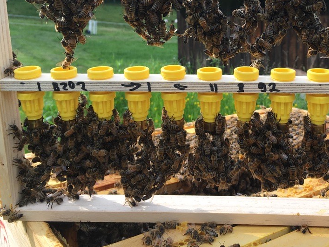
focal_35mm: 42
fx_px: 399
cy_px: 69
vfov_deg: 33.8
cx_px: 236
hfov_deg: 43.7
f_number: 2.2
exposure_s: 1/444
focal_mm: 4.15
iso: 25
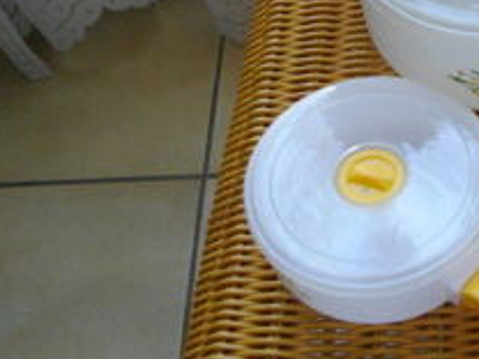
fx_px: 1024
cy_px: 133
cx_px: 502
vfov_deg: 19.9
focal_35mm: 74
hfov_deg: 24.8
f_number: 2.9
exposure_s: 1/50
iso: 261
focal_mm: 5.7
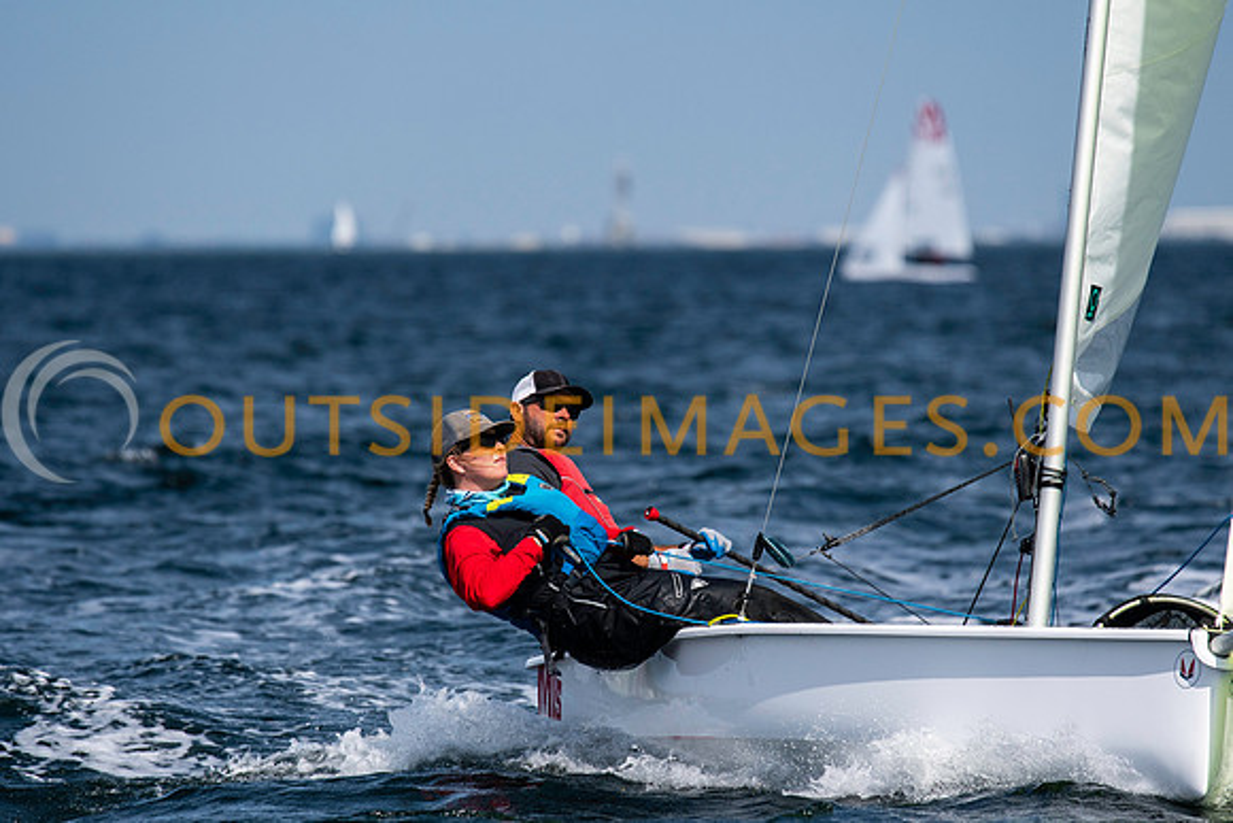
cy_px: 412
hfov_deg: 4.4
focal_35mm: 465
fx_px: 15932
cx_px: 616
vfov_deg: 3.0
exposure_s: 1/6400
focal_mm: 300
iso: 400
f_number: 5
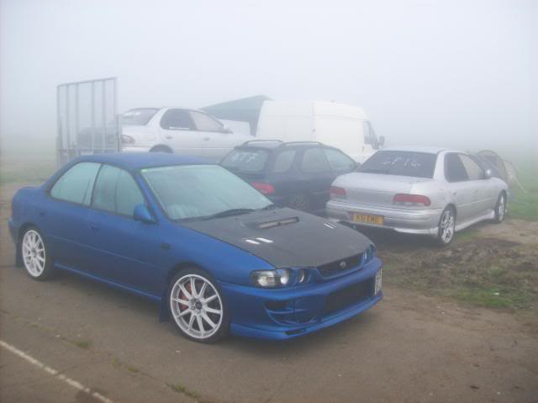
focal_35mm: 36
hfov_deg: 51.4
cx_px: 269
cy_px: 202
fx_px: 559
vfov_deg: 39.6
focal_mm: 6
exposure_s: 1/196
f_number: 2.7
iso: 80
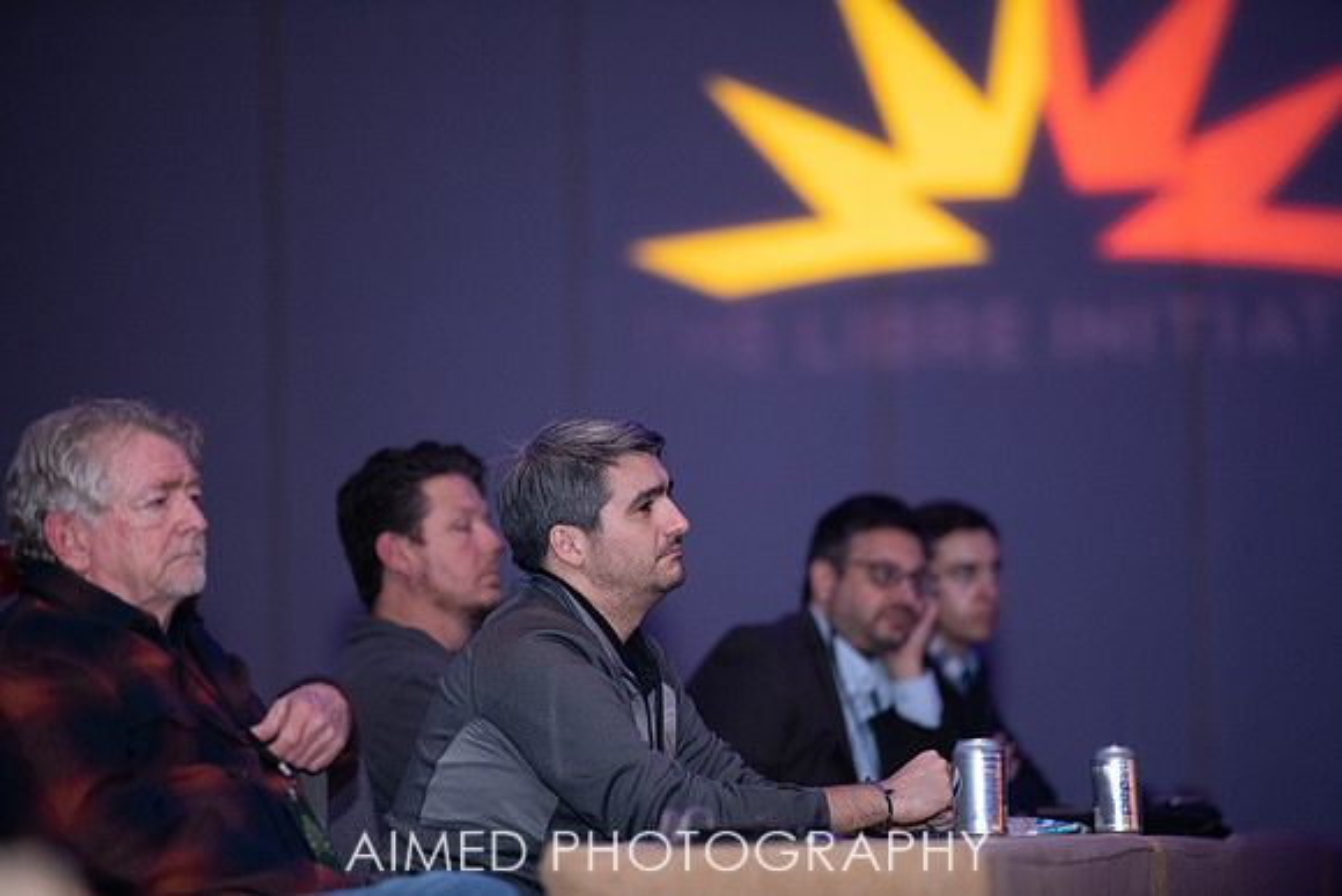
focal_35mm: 200
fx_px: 7457
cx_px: 671
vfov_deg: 6.9
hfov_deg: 10.3
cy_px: 448
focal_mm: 200
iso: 1600
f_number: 3.2
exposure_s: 1/250
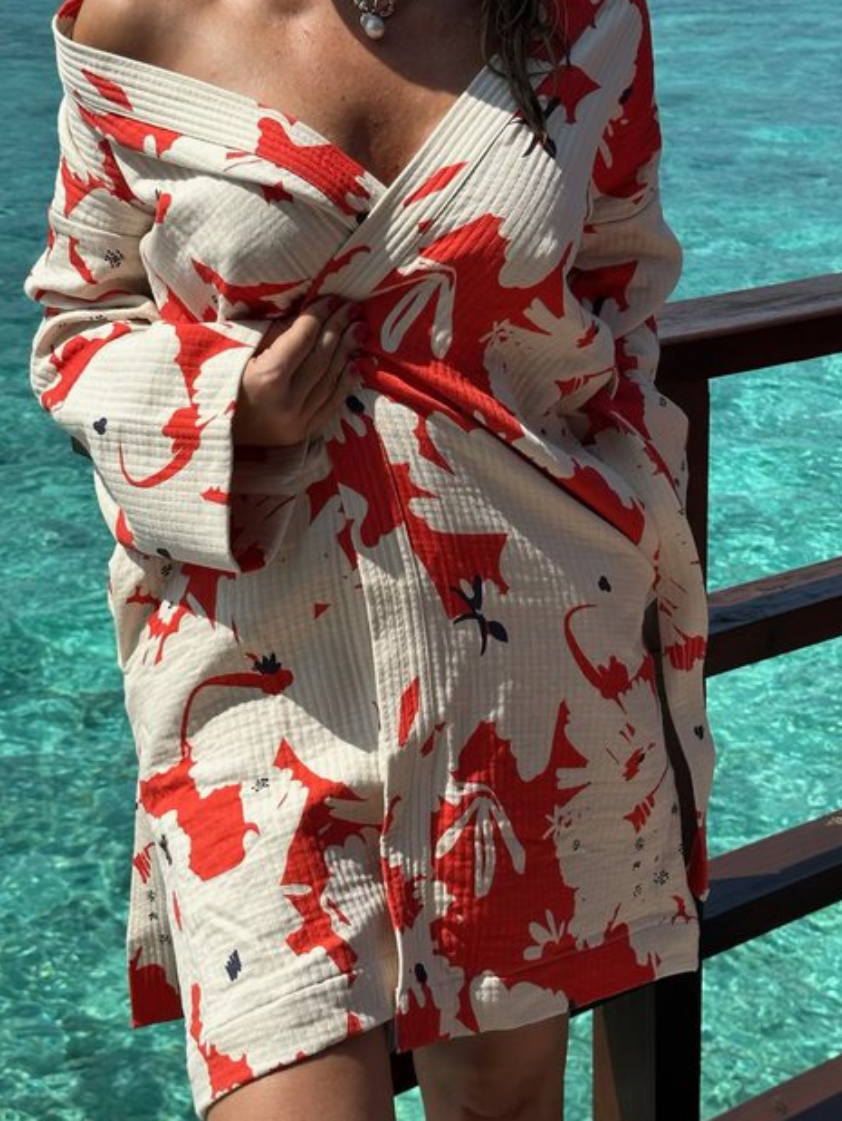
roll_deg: +0.0
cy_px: 523
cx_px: 406
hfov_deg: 23.7
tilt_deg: -16.8
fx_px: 2009
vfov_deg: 31.2
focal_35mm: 62
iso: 64
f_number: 1.78
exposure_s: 1/5263
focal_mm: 6.86
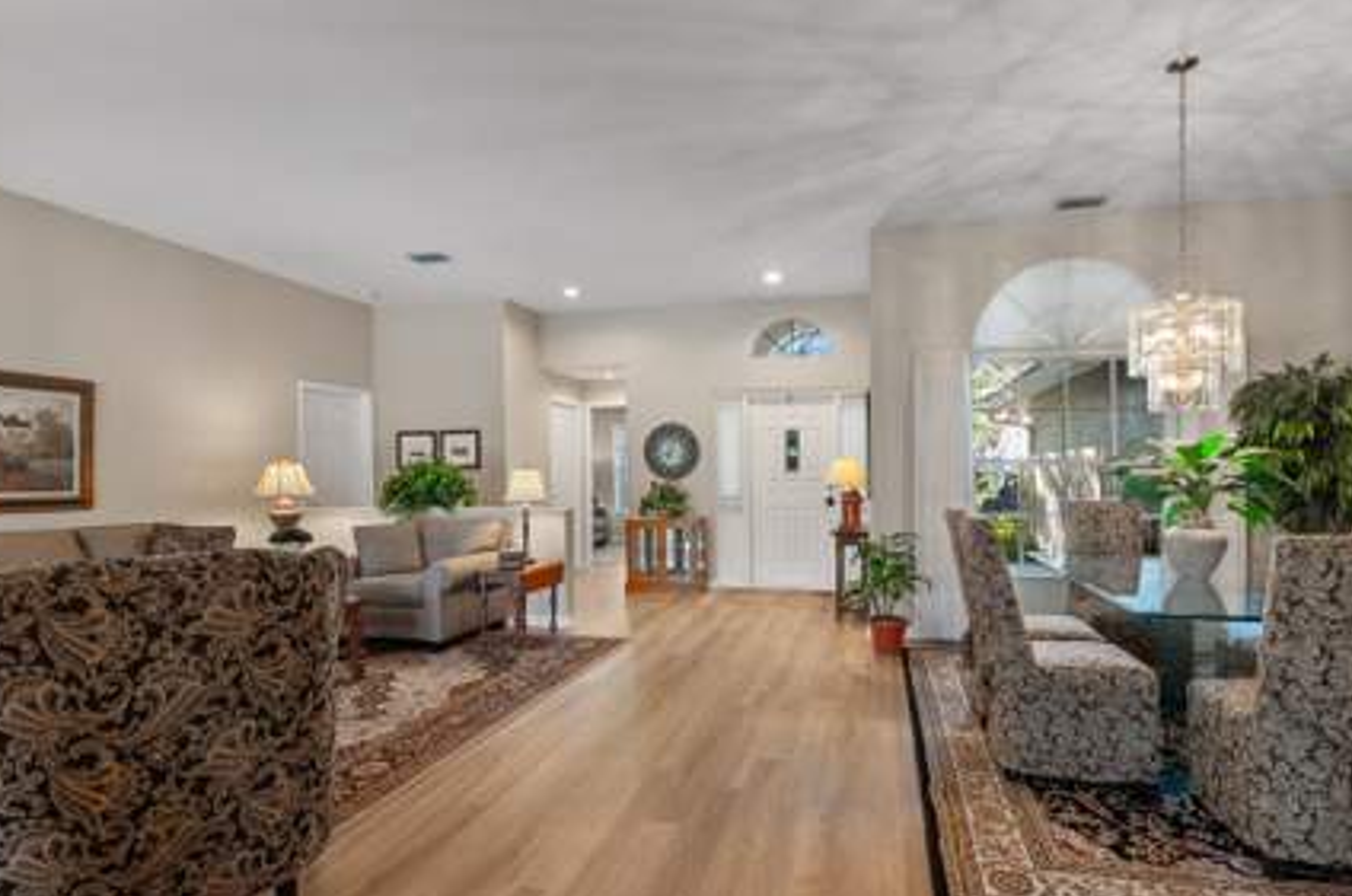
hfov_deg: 93.3
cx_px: 717
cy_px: 453
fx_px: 637
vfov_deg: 70.2
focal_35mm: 17
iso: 200
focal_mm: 10
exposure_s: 1/1.67
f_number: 8
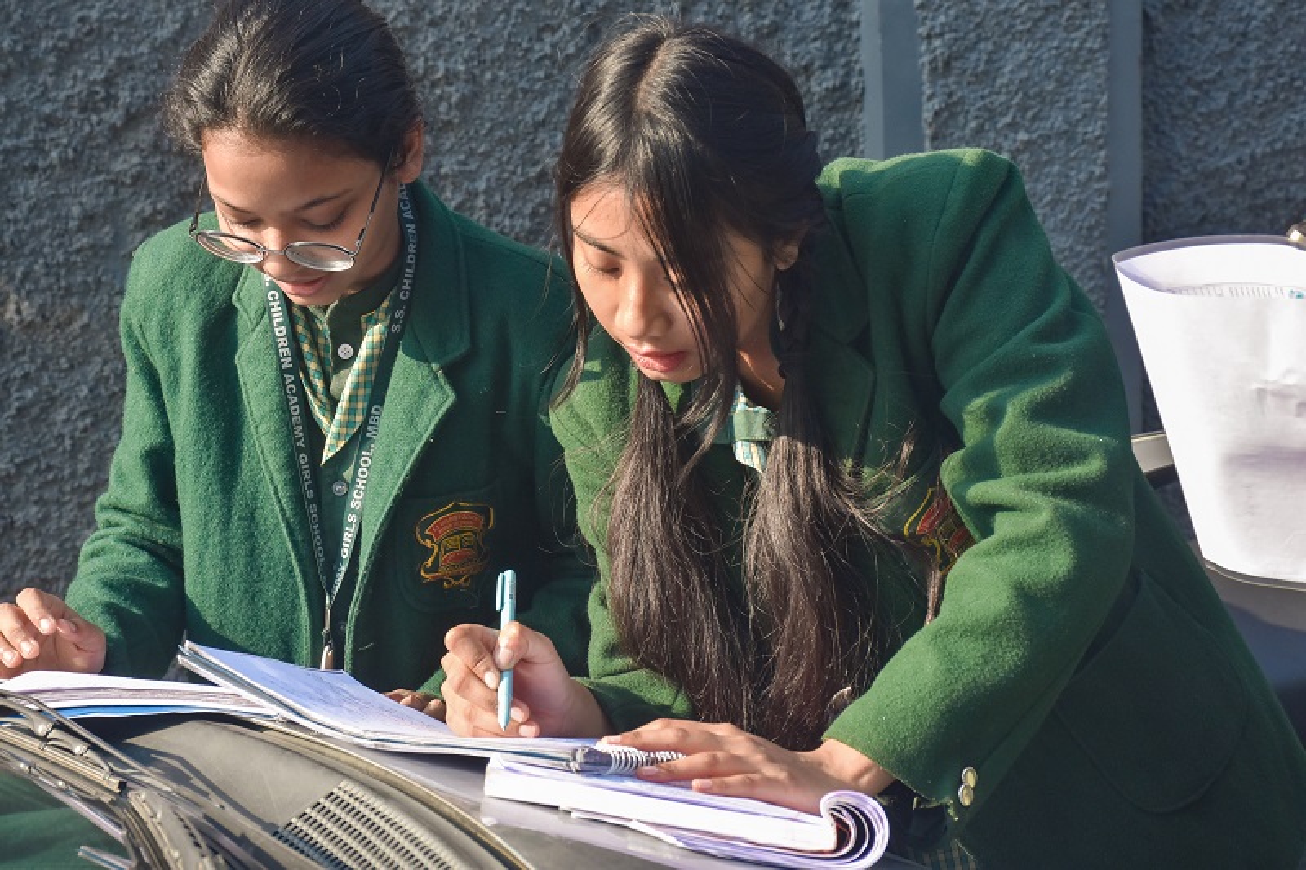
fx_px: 3047
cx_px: 653
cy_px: 435
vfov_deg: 16.3
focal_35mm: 84
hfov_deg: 24.2
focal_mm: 56
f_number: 8
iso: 500
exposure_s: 1/500
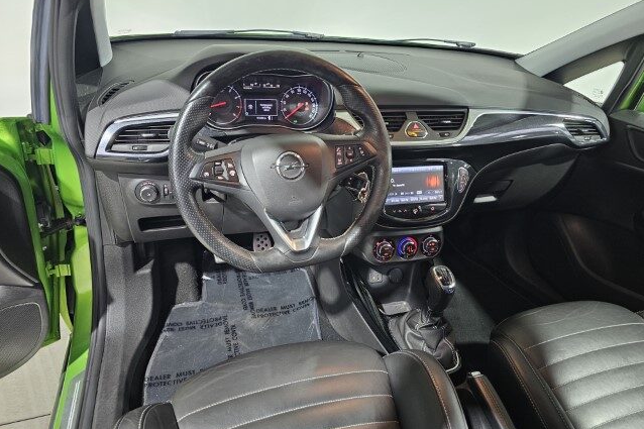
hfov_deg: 73.8
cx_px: 322
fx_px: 429
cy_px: 197
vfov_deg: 53.0
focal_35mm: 24
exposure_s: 1/33
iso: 320
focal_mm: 6.3
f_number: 1.7
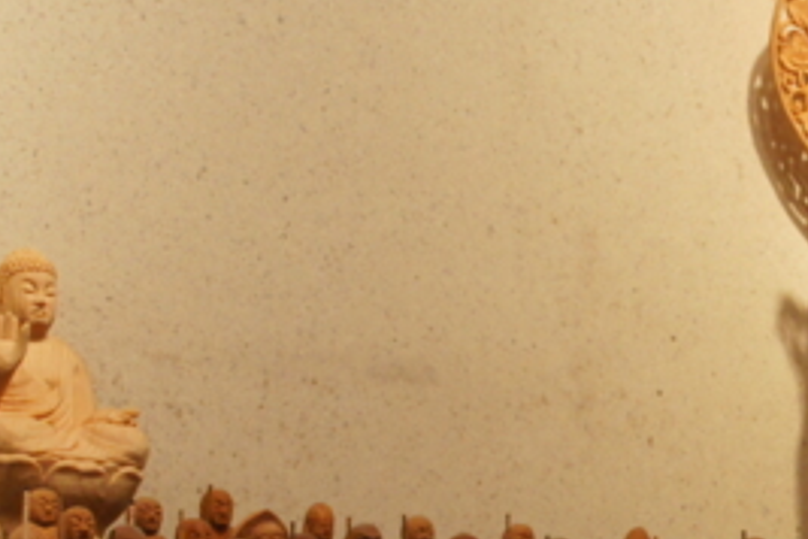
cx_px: 796
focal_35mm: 147
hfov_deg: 13.7
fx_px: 3308
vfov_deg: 9.3
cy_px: 519
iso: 1600
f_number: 9
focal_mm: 35
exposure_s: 1/50
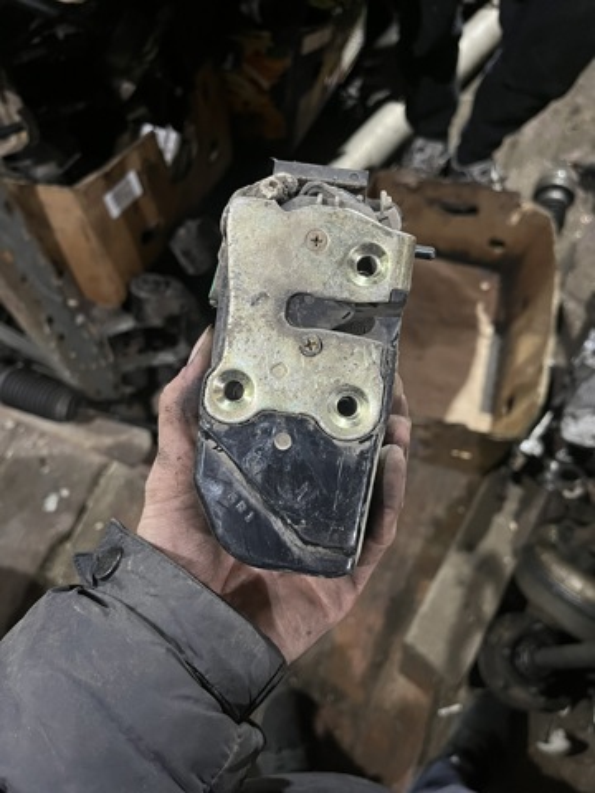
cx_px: 298
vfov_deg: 67.3
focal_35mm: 26
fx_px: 596
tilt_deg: -67.8
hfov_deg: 53.1
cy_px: 396
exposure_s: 1/33
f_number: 1.6
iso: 640
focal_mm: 5.1
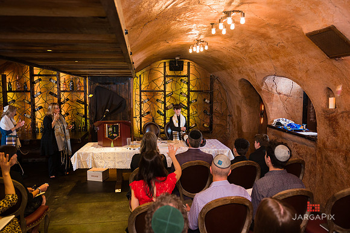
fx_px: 256
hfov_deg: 68.7
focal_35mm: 26
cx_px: 175
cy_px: 112
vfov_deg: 48.9
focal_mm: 24
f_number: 4
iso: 1250
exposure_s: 1/200
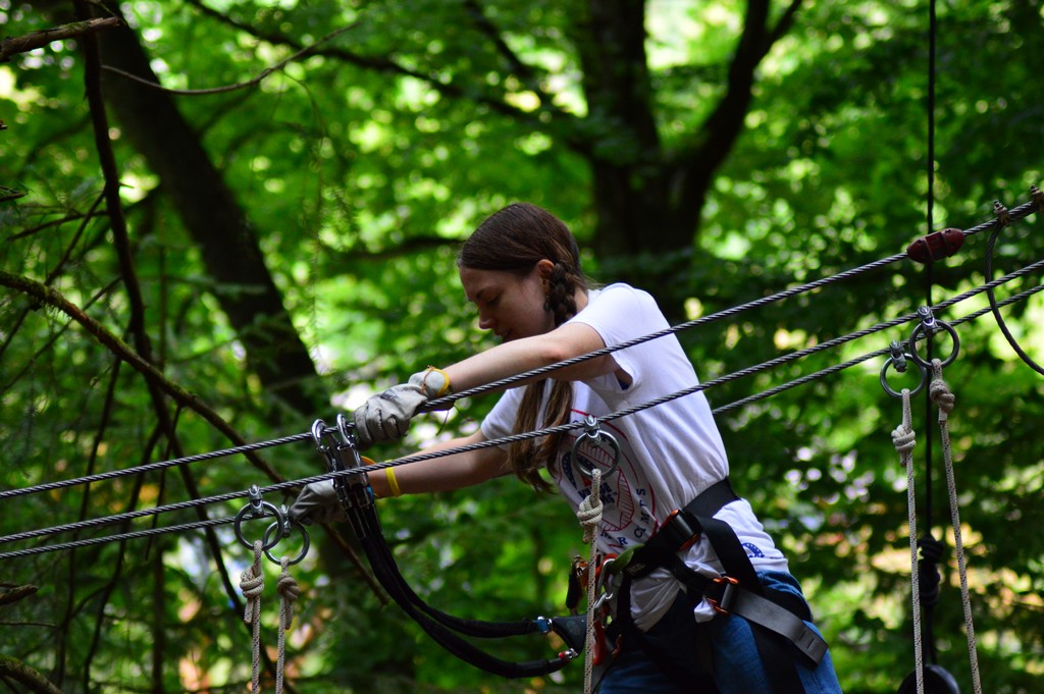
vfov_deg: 6.8
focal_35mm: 202
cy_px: 347
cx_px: 522
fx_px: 5868
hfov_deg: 10.2
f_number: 4.2
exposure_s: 1/500
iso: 1600
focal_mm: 135
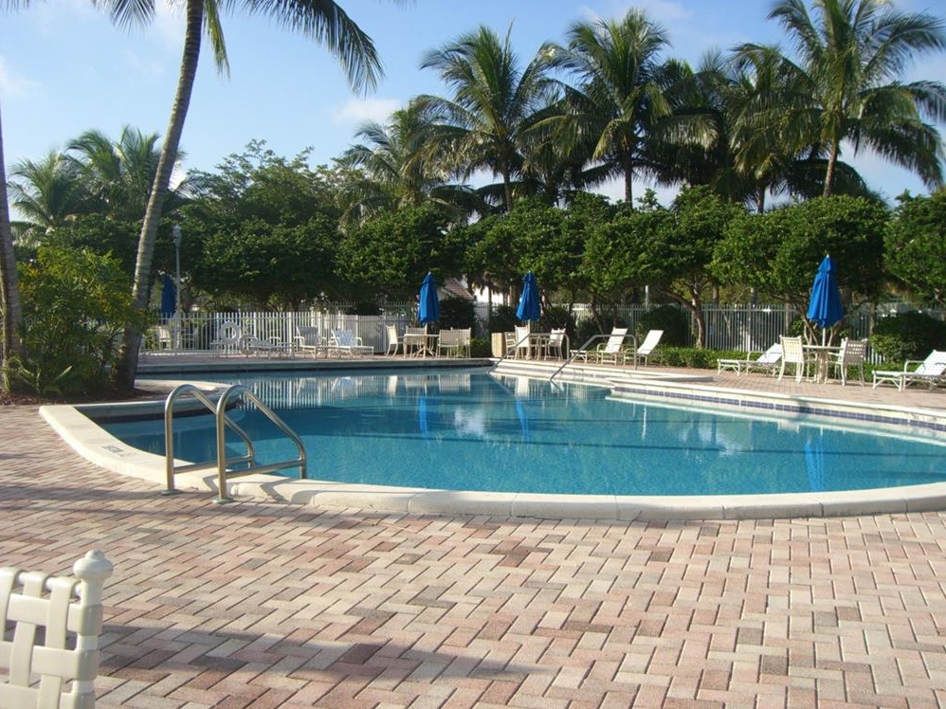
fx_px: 1066
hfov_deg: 47.9
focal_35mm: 39
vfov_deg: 36.8
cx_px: 482
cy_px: 360
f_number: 4.3
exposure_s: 1/400
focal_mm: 6.2
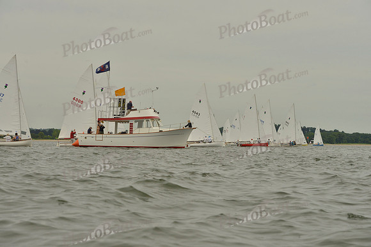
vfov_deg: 19.5
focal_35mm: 70
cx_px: 186
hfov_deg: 28.8
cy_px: 124
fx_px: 722
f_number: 8
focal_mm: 70
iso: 400
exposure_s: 1/2000
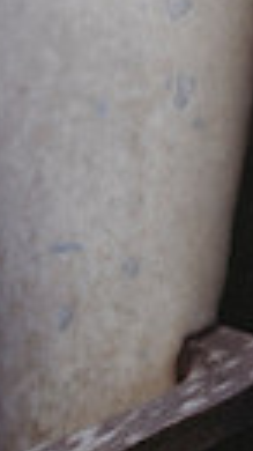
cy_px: -127
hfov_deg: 3.5
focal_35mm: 326
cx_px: -738
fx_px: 3893
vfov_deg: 6.6
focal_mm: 70
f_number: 2.8
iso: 100
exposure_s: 1/250
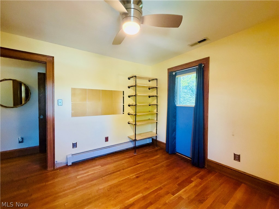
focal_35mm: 14
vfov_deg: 85.7
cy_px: 104
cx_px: 140
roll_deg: +0.2
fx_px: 113
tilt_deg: -1.4
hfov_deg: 102.1
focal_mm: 2.22
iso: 400
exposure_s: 1/60
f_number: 2.2
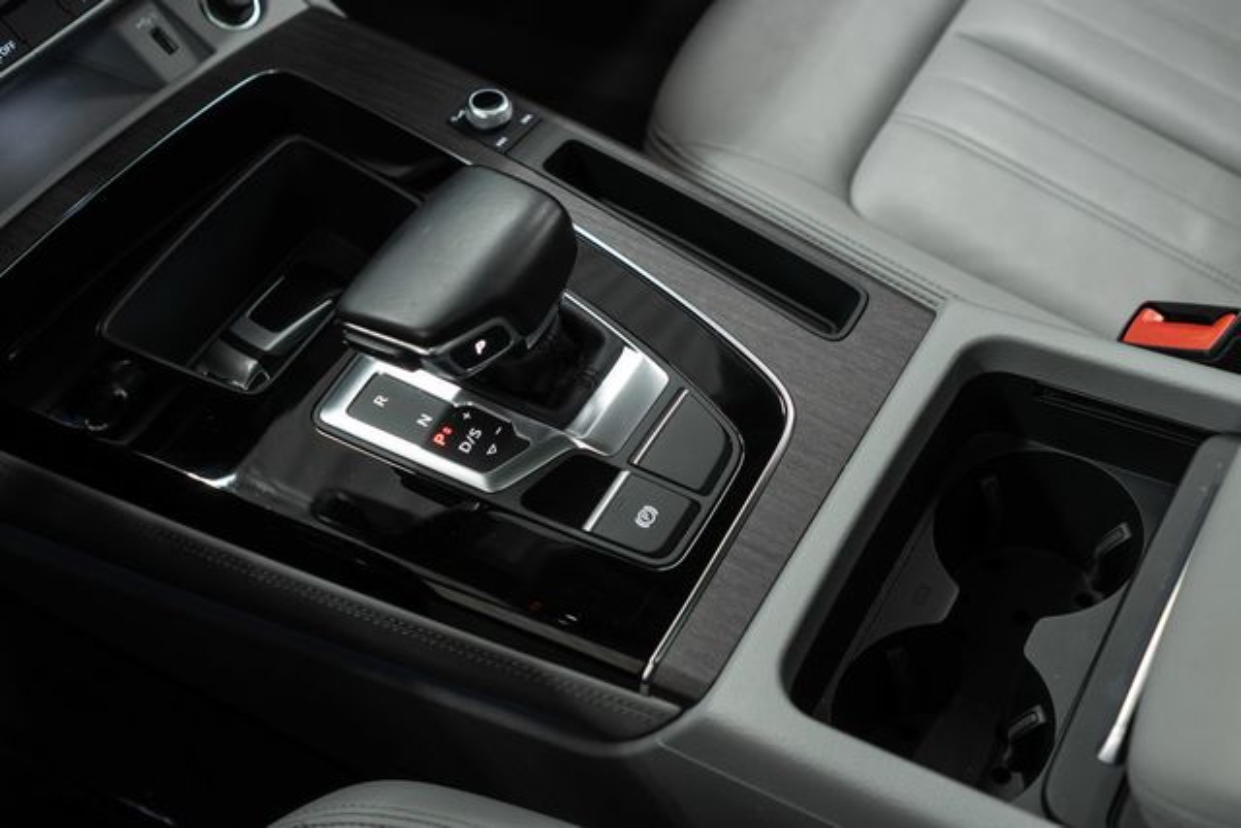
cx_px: 620
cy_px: 414
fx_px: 1448
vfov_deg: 31.9
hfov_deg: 46.4
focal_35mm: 42
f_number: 3.2
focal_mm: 28
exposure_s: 1/40
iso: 640
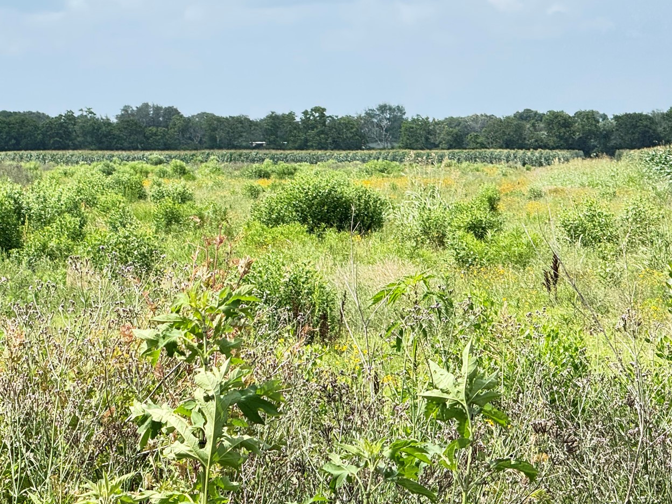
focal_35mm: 197
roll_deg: +0.0
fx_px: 3824
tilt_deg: -2.5
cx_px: 241
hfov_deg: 10.0
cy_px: 263
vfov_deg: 7.5
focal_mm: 15.66
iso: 50
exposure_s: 1/480
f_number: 2.8
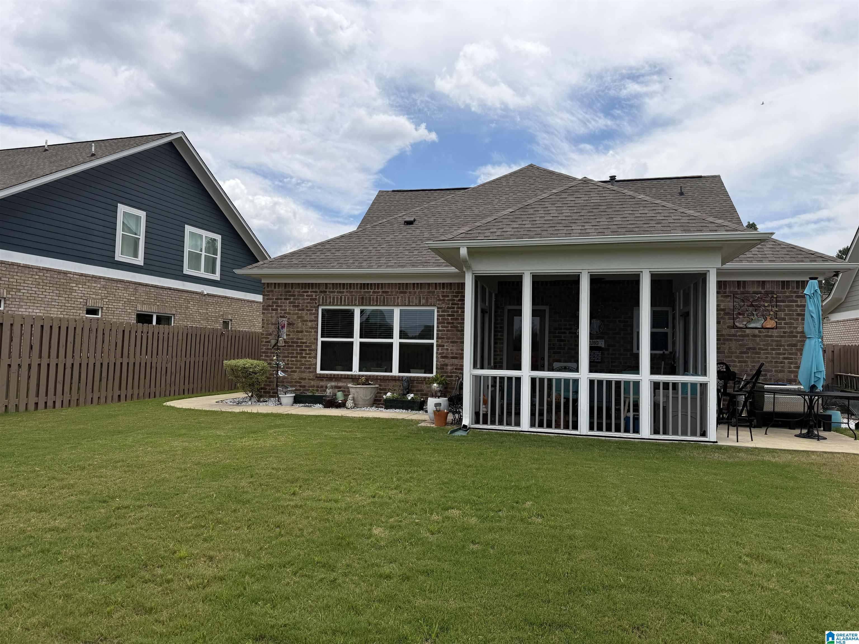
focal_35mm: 24
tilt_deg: +3.4
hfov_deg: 71.6
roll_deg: -1.4
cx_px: 430
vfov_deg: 56.8
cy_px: 322
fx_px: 596
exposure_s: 1/6173
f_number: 1.78
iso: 80
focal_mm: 6.76
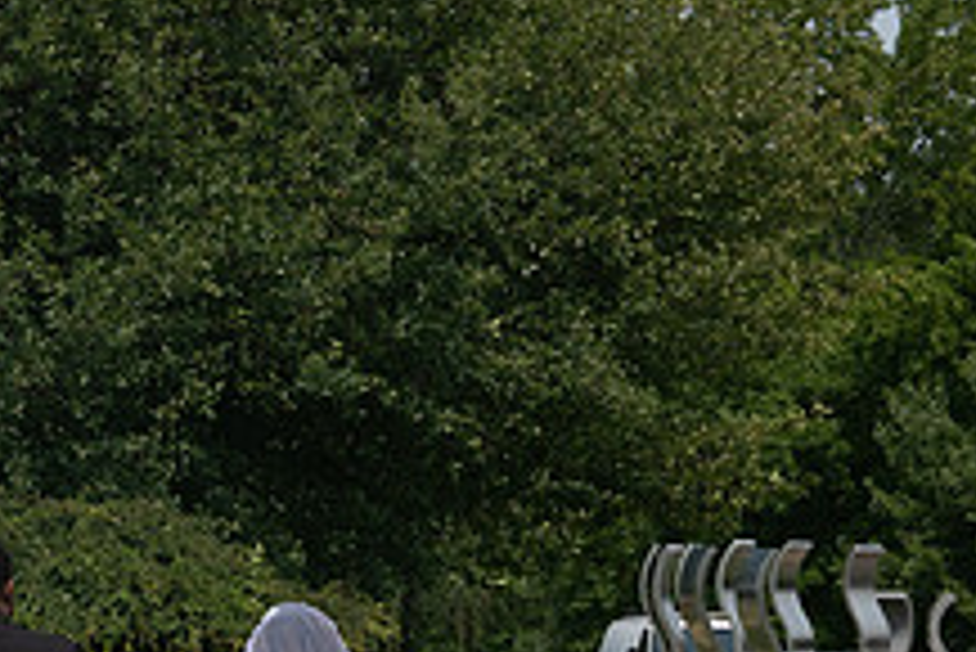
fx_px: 5290
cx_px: -229
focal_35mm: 195
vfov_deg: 7.0
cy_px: 780
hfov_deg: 10.4
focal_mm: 70
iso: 800
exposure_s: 1/400
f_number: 6.3
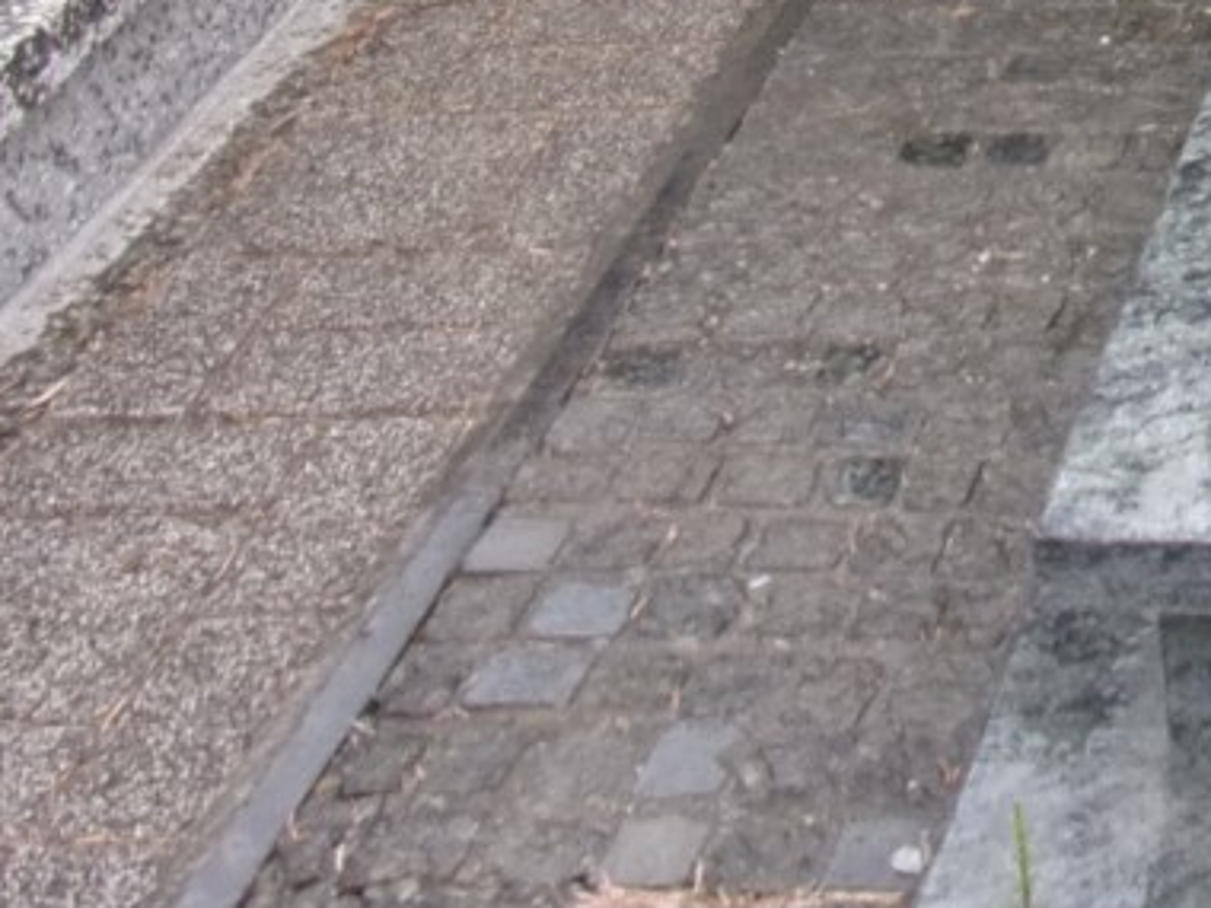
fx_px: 3184
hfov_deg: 18.6
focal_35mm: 91
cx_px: 1906
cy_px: -392
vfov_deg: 15.2
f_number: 3.3
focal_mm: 4.3
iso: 80
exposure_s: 1/100
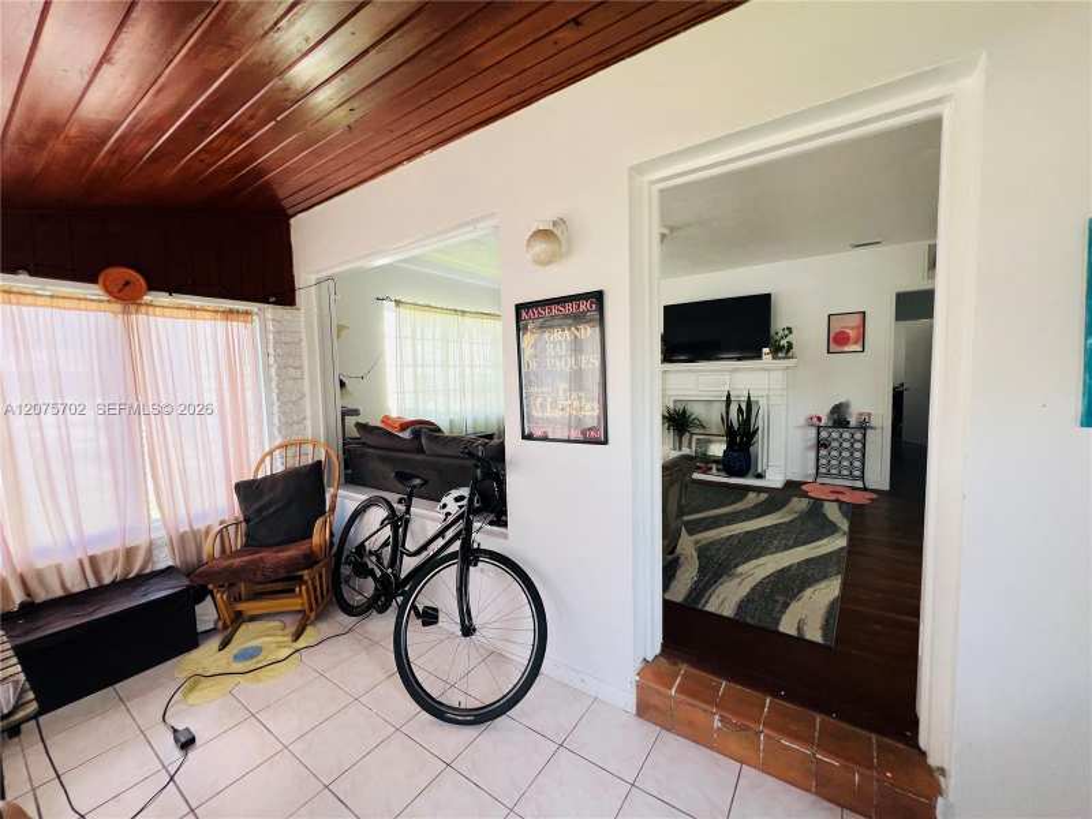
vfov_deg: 89.9
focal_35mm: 13
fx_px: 410
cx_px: 546
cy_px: 410
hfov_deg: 106.2
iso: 80
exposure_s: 1/99
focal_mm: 1.57
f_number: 1.8
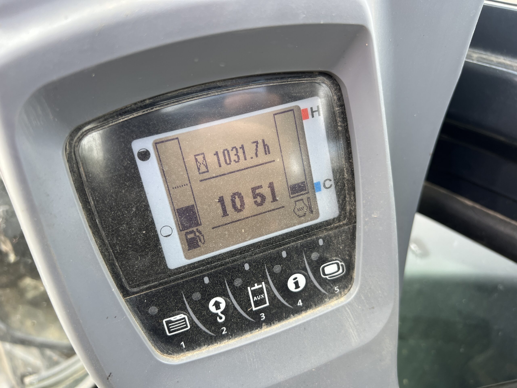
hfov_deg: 67.3
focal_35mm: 26
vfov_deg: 53.1
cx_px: 258
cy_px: 194
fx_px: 388
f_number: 1.5
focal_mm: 5.7
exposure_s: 1/121
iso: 50
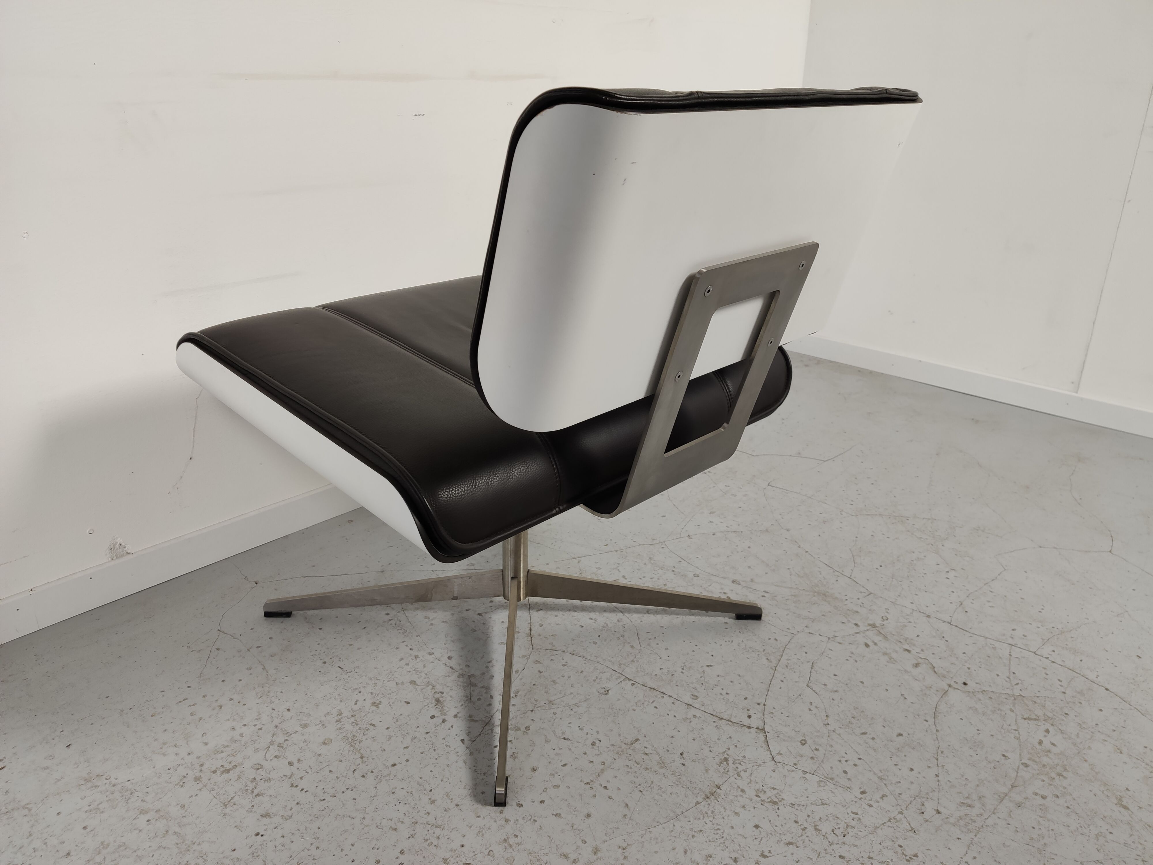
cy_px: 432
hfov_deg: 67.3
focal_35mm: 26
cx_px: 576
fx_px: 866
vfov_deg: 53.1
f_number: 1.75
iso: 155
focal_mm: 4.75
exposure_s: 1/100
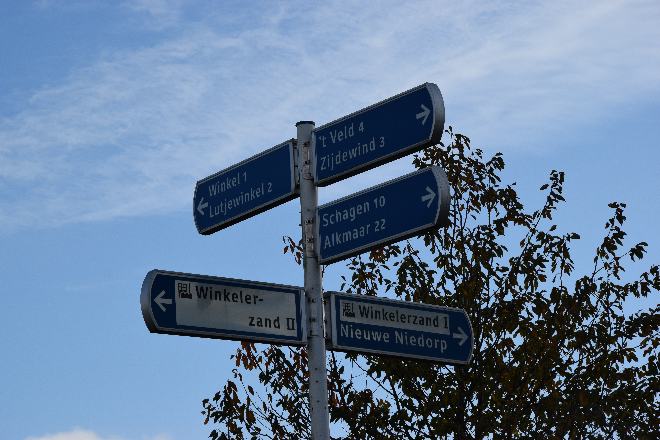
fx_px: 2475
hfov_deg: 15.2
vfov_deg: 10.2
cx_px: 330
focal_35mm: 135
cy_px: 220
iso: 200
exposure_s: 1/400
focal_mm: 90
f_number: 10
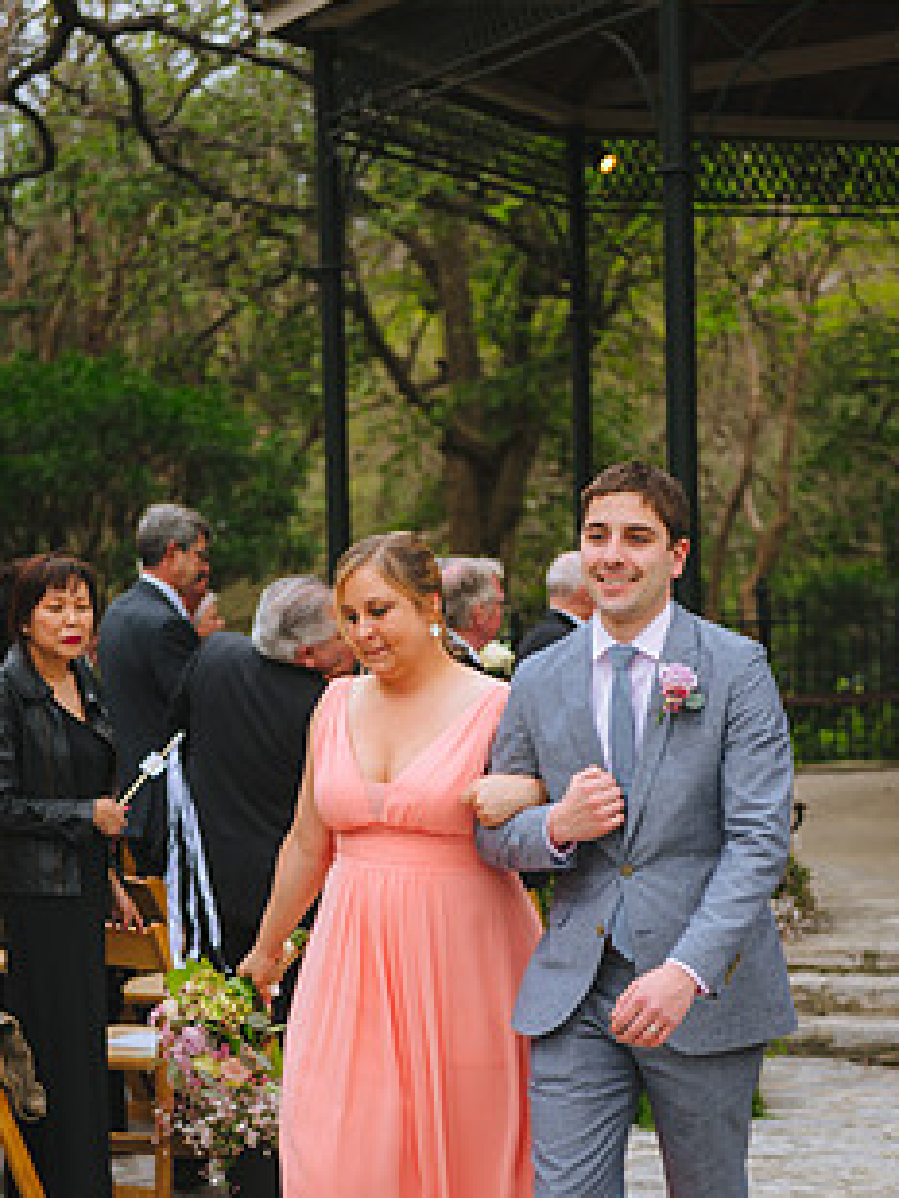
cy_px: 795
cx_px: 451
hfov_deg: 18.2
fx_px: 2803
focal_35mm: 81
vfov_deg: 24.0
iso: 400
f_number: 2.8
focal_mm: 58
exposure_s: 1/1600
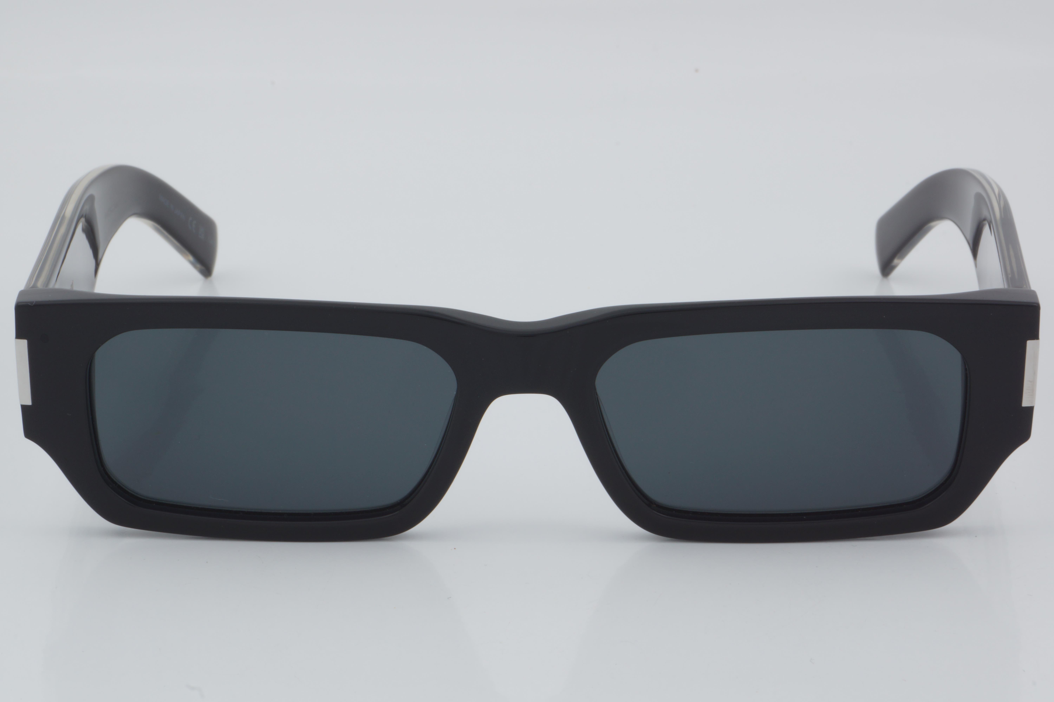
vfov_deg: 16.6
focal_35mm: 82
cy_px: 351
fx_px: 2415
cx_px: 527
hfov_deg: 24.6
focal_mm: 55
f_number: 32
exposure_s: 1/4
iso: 100
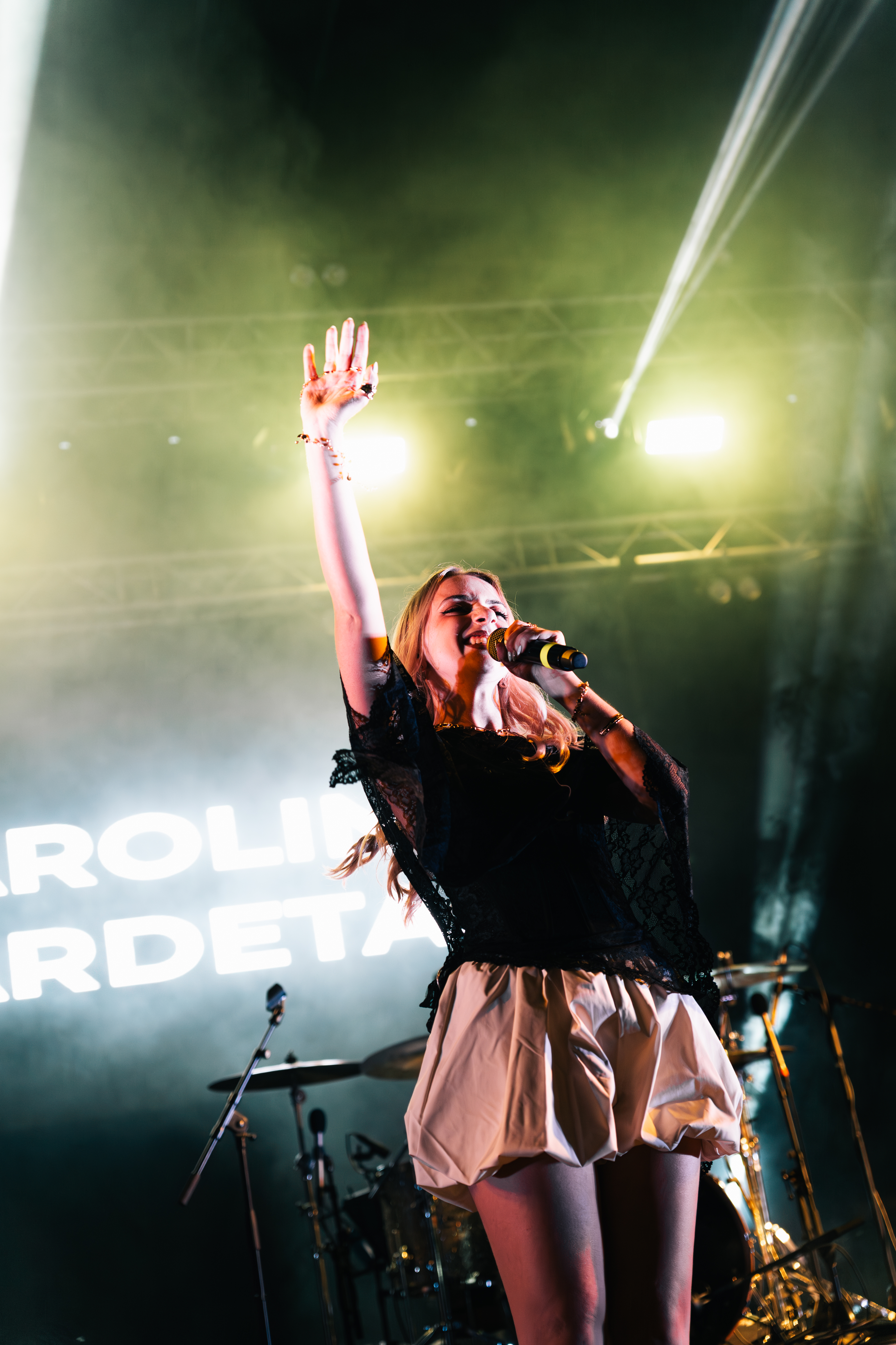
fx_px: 1941
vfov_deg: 38.2
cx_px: 448
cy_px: 672
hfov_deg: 26.0
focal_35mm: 52
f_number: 2.8
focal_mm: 52
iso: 500
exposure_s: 1/400
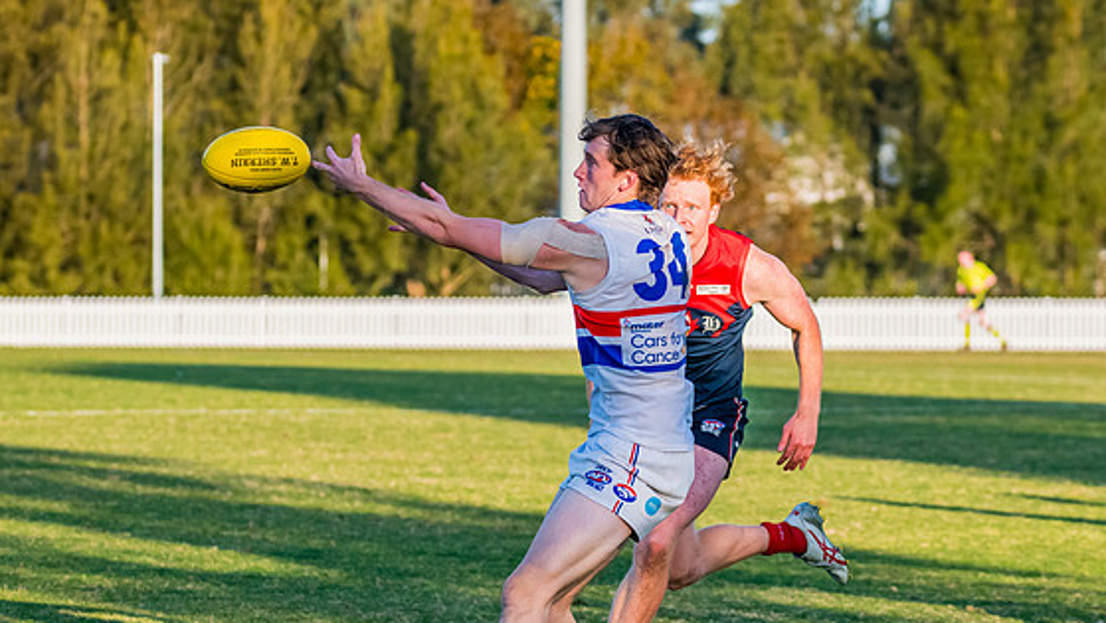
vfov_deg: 4.8
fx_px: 7394
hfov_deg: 8.6
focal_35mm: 252
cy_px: 374
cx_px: 638
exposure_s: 1/1600
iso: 800
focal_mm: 170
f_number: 7.1
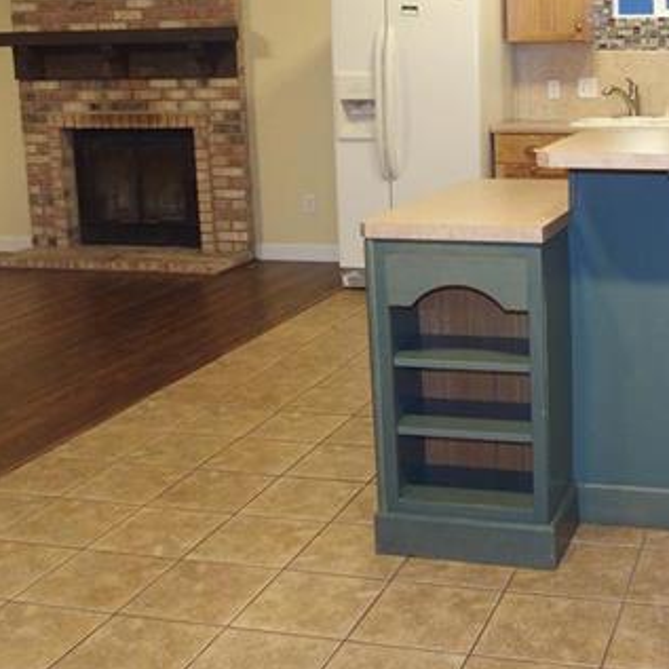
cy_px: 234
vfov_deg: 33.8
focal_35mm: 50
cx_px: 568
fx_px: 1093
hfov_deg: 32.7
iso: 500
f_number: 2.8
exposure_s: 1/30
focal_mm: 6
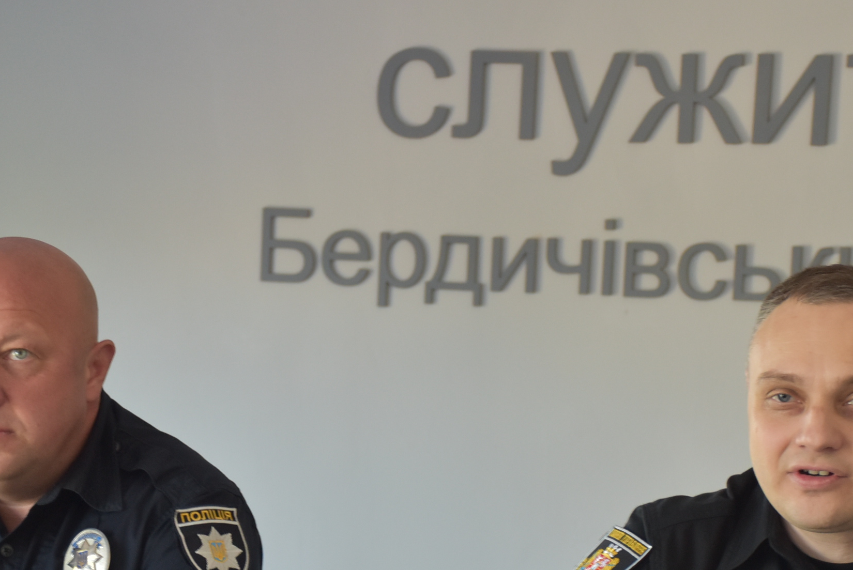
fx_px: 3225
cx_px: 384
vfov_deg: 10.1
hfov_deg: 15.1
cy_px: 502
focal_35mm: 136
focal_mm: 50
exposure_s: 1/60
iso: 640
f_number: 4.8
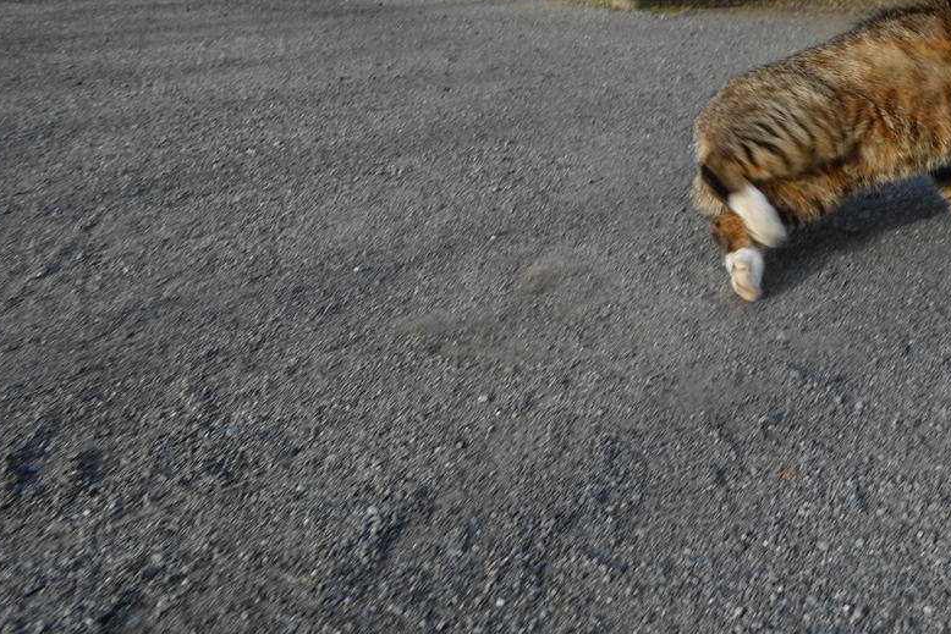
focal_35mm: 37
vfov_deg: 35.2
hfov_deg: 50.0
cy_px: 166
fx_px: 978
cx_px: 699
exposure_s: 1/250
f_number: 4
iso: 125
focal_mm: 8.8
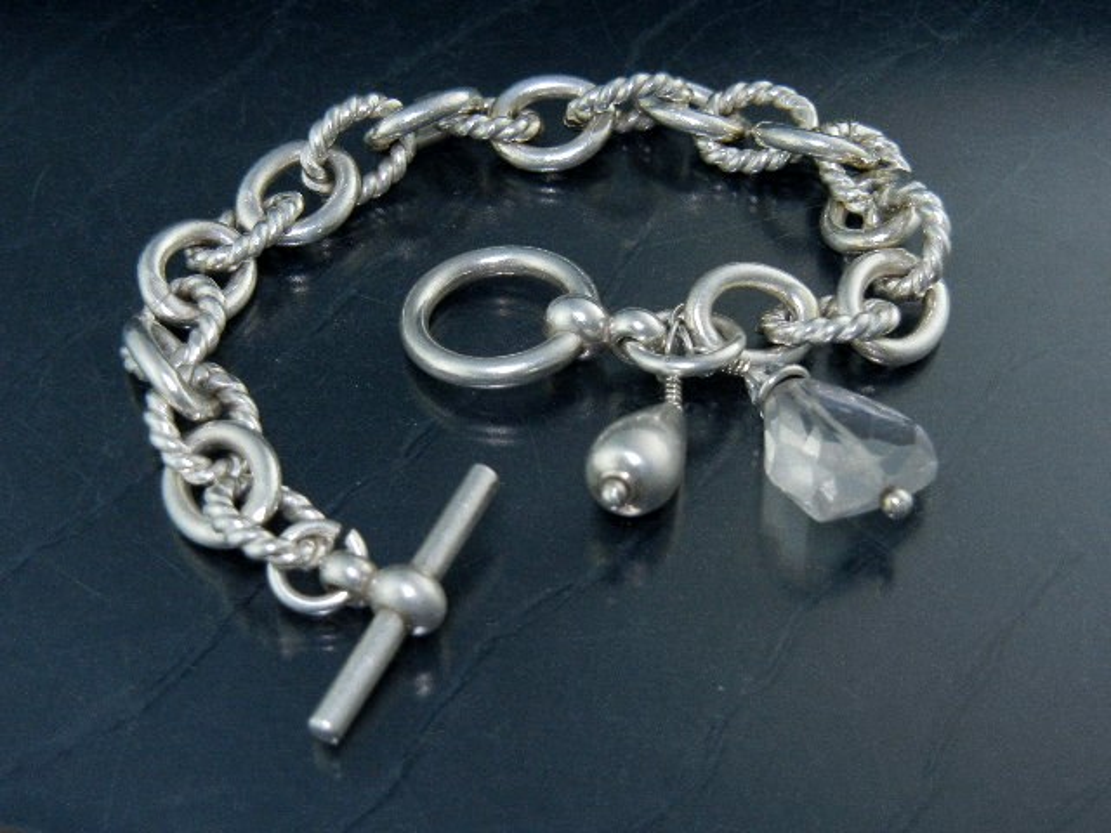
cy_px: 416
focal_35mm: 68
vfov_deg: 21.6
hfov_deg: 28.6
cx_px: 556
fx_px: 2182
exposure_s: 1/30
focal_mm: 12.2
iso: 258
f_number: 4.1
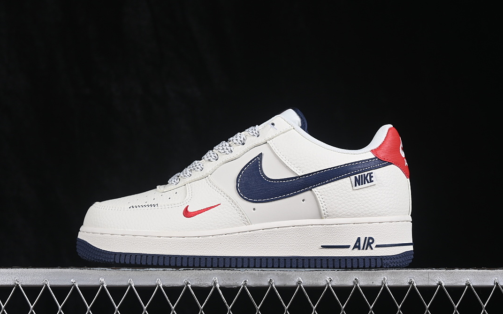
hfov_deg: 26.8
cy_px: 164
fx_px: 1056
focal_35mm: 77
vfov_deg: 16.9
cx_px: 252
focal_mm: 50
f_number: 8
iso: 160
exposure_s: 1/80
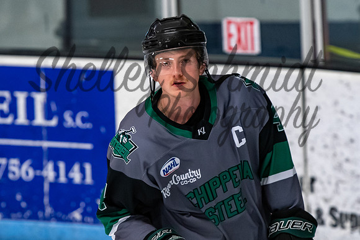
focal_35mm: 383
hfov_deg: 5.4
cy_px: 124
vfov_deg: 3.6
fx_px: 3827
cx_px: 191
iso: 2500
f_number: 3.5
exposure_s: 1/800
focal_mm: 190
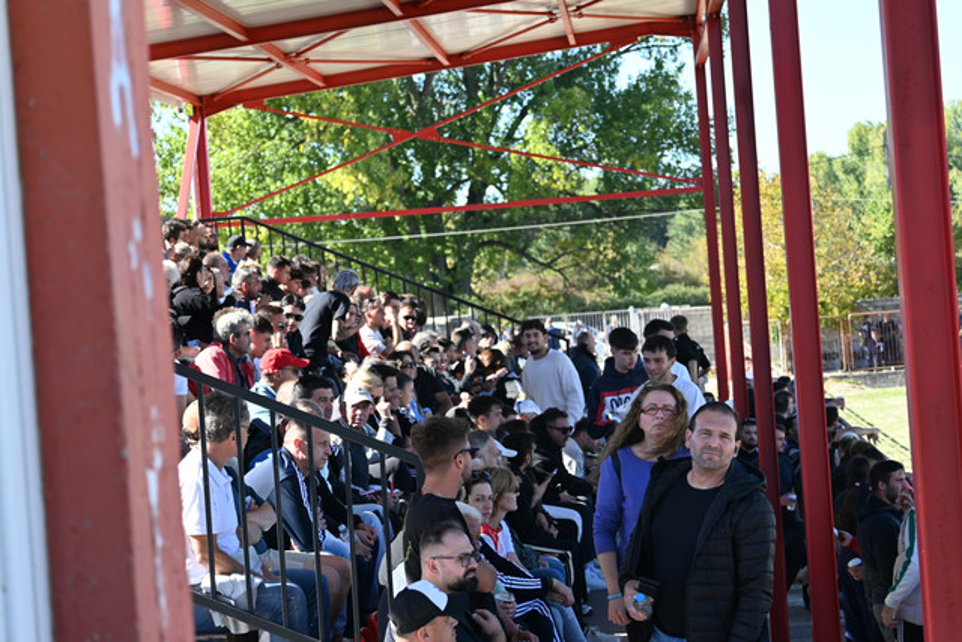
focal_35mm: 94
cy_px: 321
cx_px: 481
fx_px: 2526
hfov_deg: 21.6
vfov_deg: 14.5
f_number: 4.8
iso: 100
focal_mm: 63
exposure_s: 1/160
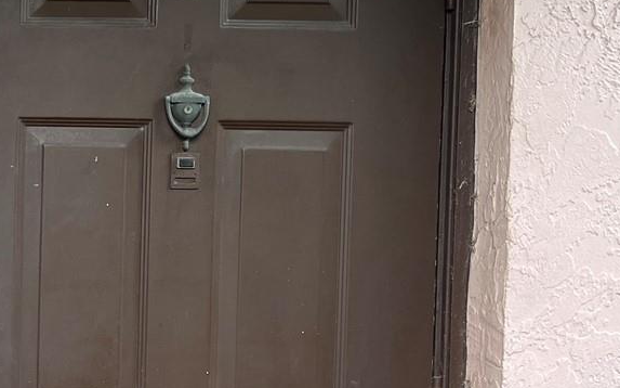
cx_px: -197
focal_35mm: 77
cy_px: 167
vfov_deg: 16.9
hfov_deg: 23.5
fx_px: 1301
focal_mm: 5.1
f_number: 1.6
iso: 32
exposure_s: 1/122
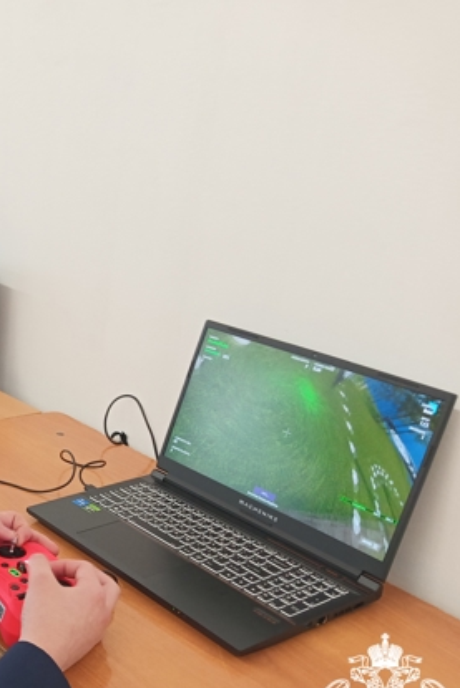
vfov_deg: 43.5
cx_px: -65
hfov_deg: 27.0
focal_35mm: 45
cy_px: 398
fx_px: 862
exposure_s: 1/100
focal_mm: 4.05
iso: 800
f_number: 1.8
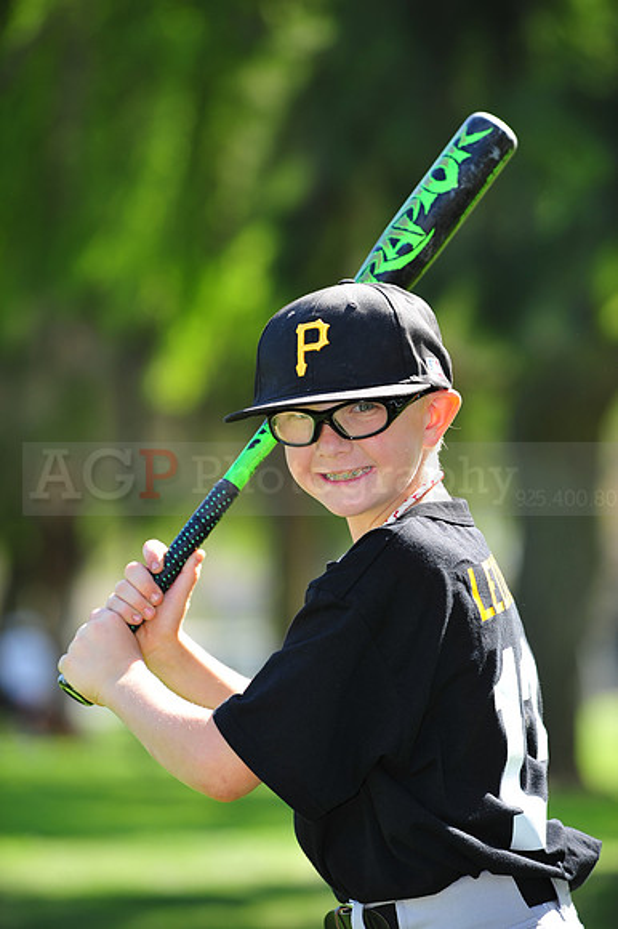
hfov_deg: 8.3
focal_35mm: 165
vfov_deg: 12.5
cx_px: 309
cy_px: 464
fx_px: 4253
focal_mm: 165
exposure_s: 1/400
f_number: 4.5
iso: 200
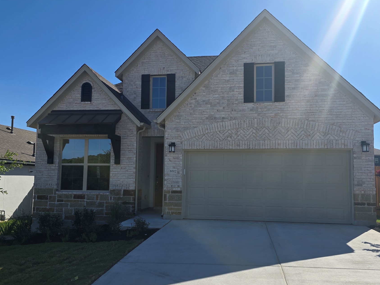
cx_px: 209
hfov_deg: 63.3
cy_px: 157
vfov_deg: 49.7
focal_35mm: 28
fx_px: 307
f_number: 1.7
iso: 12
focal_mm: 6.3
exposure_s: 1/1036
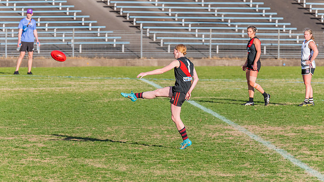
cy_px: 101
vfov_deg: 2.6
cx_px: 163
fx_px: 3962
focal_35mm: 461
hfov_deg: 4.7
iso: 800
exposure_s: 1/1250
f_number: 9
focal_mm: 380
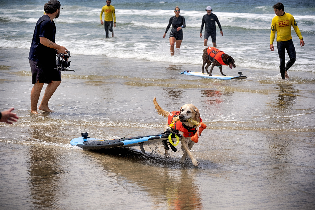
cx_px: 158
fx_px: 1190
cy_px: 105
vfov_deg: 10.1
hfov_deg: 15.1
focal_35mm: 136
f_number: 4.5
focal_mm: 90.6
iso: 320
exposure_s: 1/2000
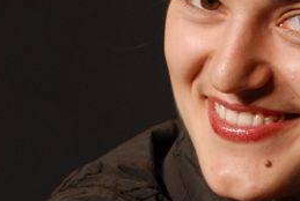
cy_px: 15
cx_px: 208
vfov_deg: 1.9
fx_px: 6181
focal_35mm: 740
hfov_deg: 2.8
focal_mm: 200
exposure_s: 1/60
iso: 800
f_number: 5.6
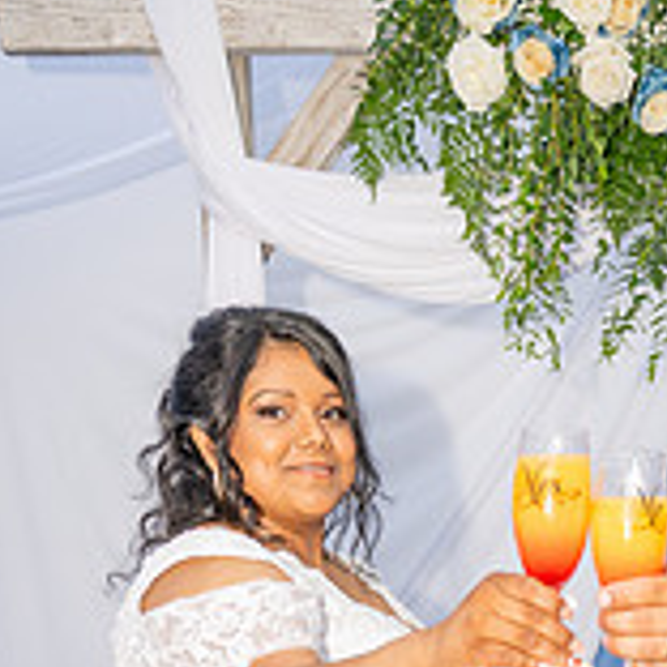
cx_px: 590
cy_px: 928
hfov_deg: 28.1
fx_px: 1286
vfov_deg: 24.3
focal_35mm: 59
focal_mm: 24
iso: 250
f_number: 3.2
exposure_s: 1/100
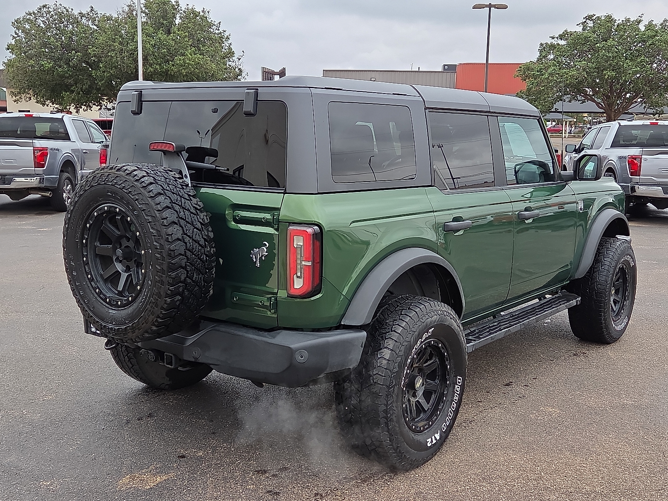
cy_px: 250
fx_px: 753
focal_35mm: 39
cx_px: 334
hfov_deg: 47.9
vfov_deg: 36.8
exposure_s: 1/345
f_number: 1.8
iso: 25
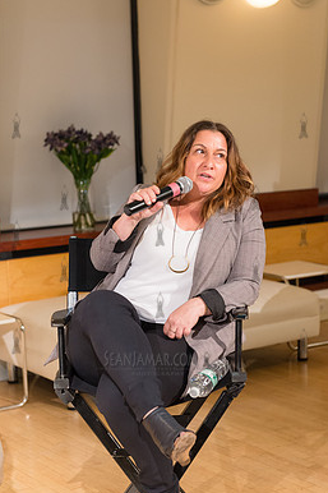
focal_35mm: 77
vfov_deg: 26.3
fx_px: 1053
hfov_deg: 17.7
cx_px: 160
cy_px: 234
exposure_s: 1/80
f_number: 4
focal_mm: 66
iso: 2500
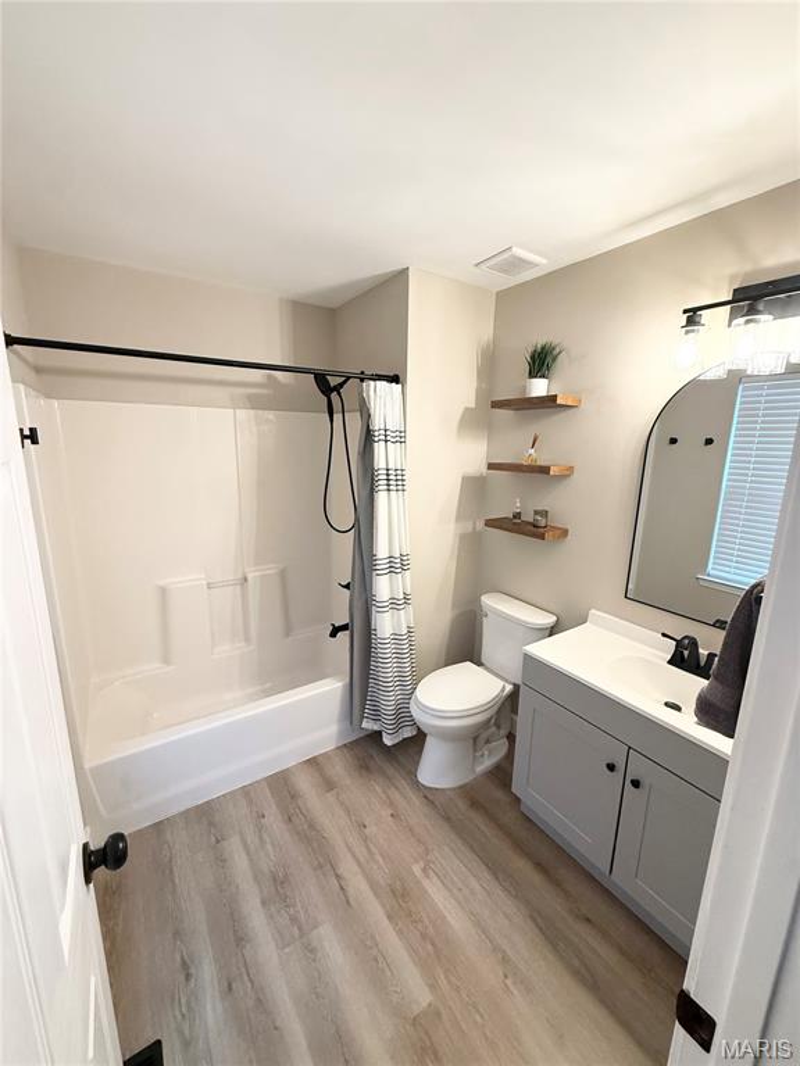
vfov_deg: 102.1
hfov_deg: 85.7
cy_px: 533
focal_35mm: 14
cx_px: 400
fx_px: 431
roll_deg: -1.8
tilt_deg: -11.9
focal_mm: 2.22
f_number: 2.2
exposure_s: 1/120
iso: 320
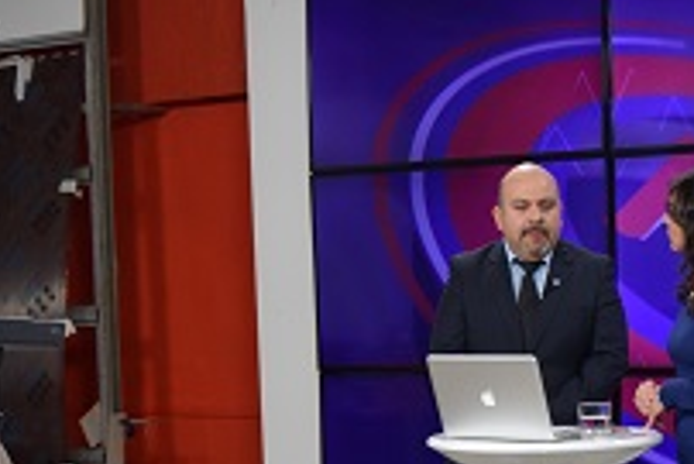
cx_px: 340
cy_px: 461
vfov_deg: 12.2
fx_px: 2151
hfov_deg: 18.3
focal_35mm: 111
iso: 400
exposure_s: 1/60
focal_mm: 25
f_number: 4
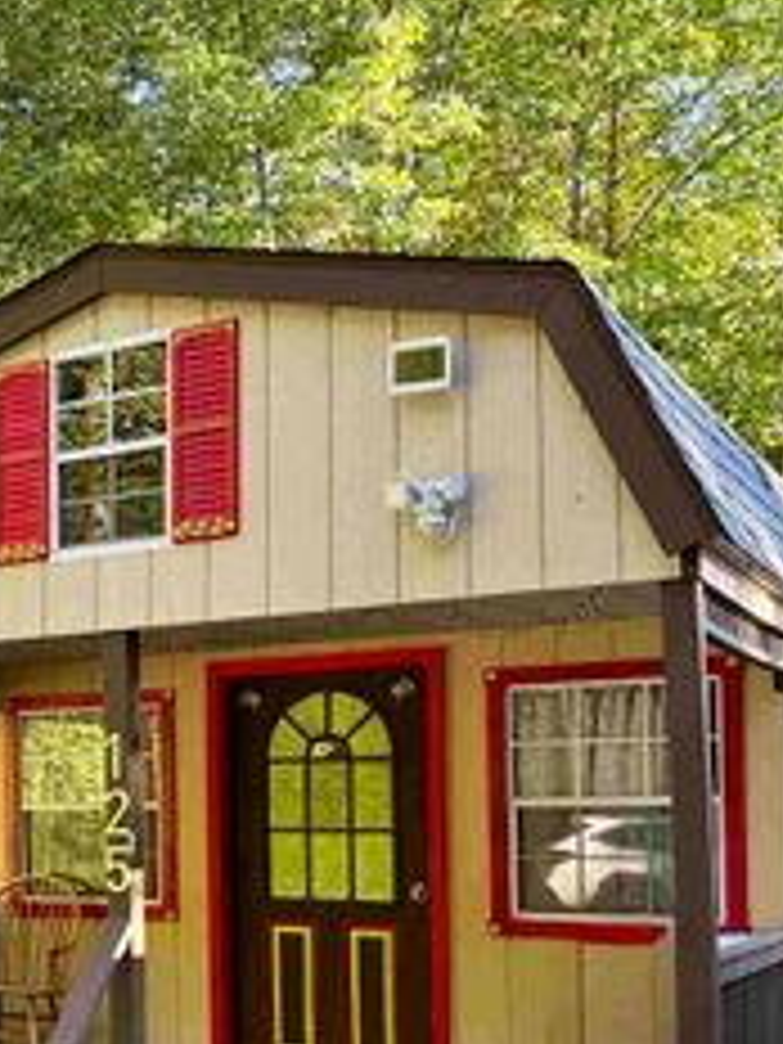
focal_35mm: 52
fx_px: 1568
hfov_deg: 25.4
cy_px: 752
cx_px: -135
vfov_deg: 36.2
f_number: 1.78
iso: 100
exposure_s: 1/262
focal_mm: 6.76
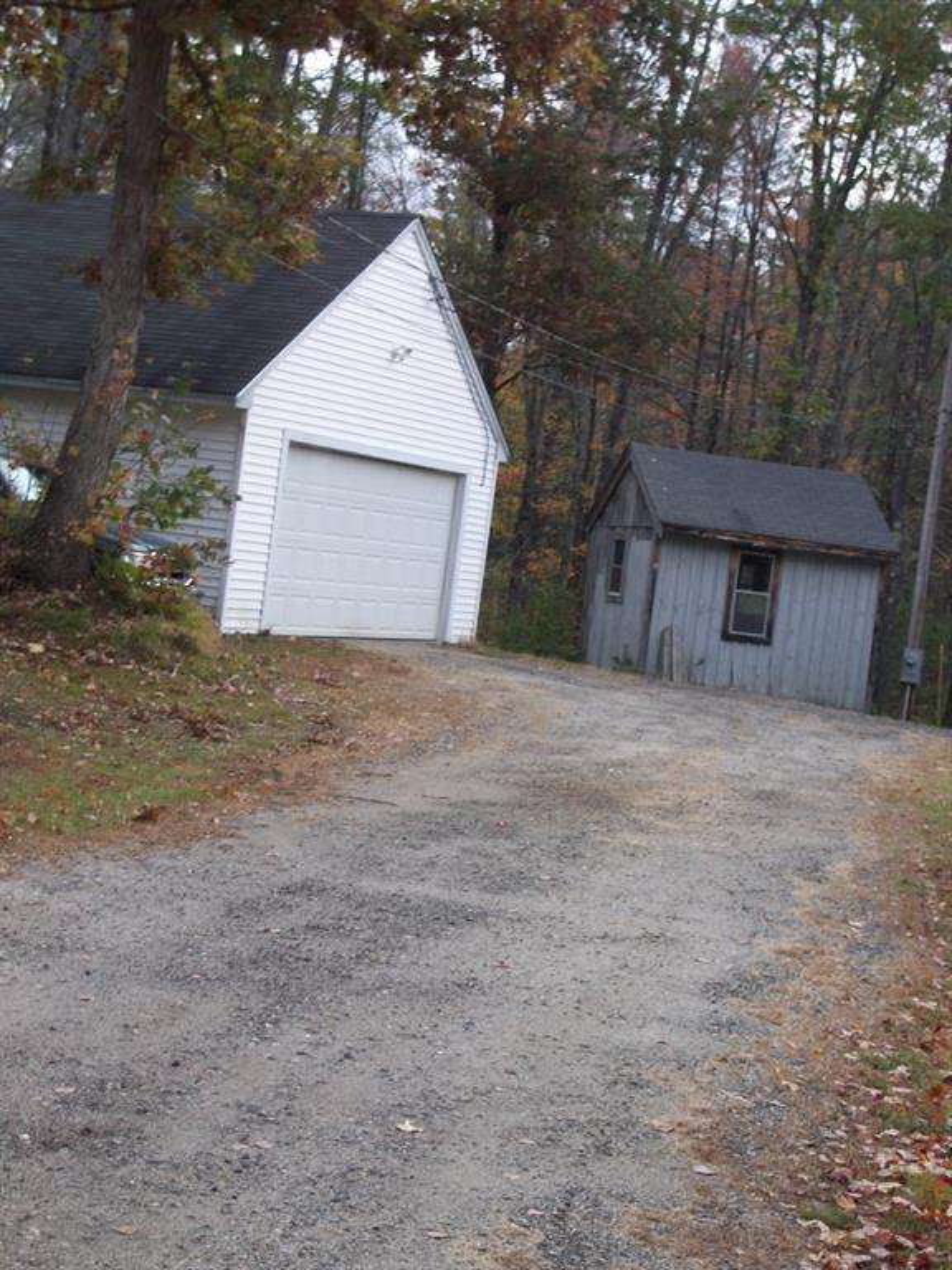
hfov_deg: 22.3
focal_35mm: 66
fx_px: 2420
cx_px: 476
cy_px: 635
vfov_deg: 29.4
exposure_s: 1/200
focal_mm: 11
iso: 64
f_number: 4.1
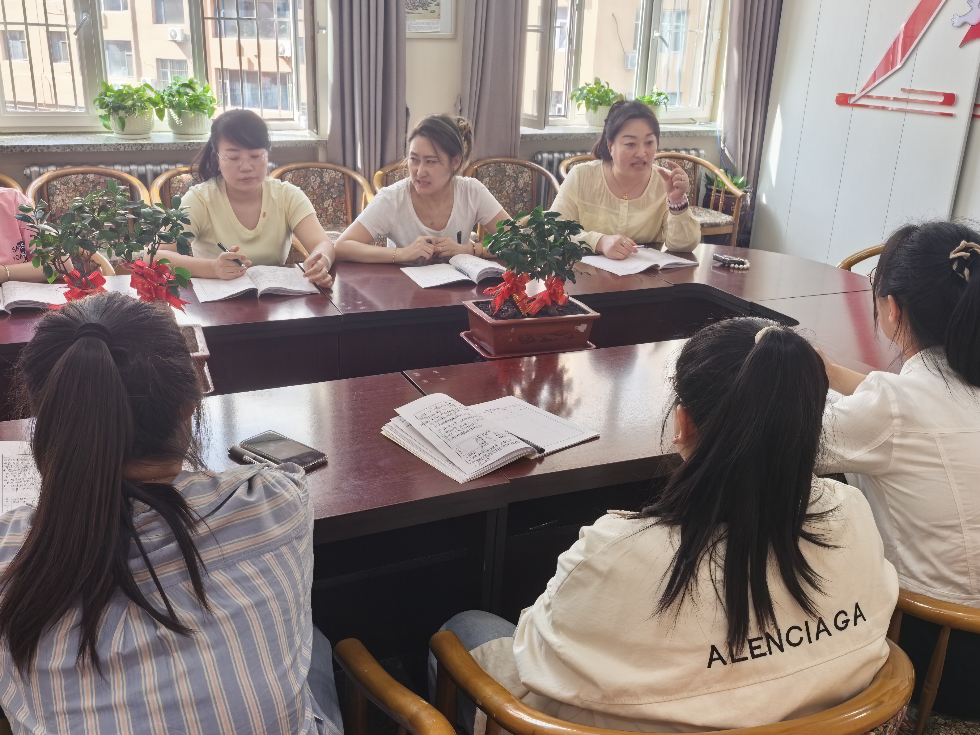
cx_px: 453
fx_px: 878
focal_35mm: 31
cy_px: 363
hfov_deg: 58.3
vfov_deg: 45.4
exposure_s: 1/100
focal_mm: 6.98
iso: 125
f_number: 4
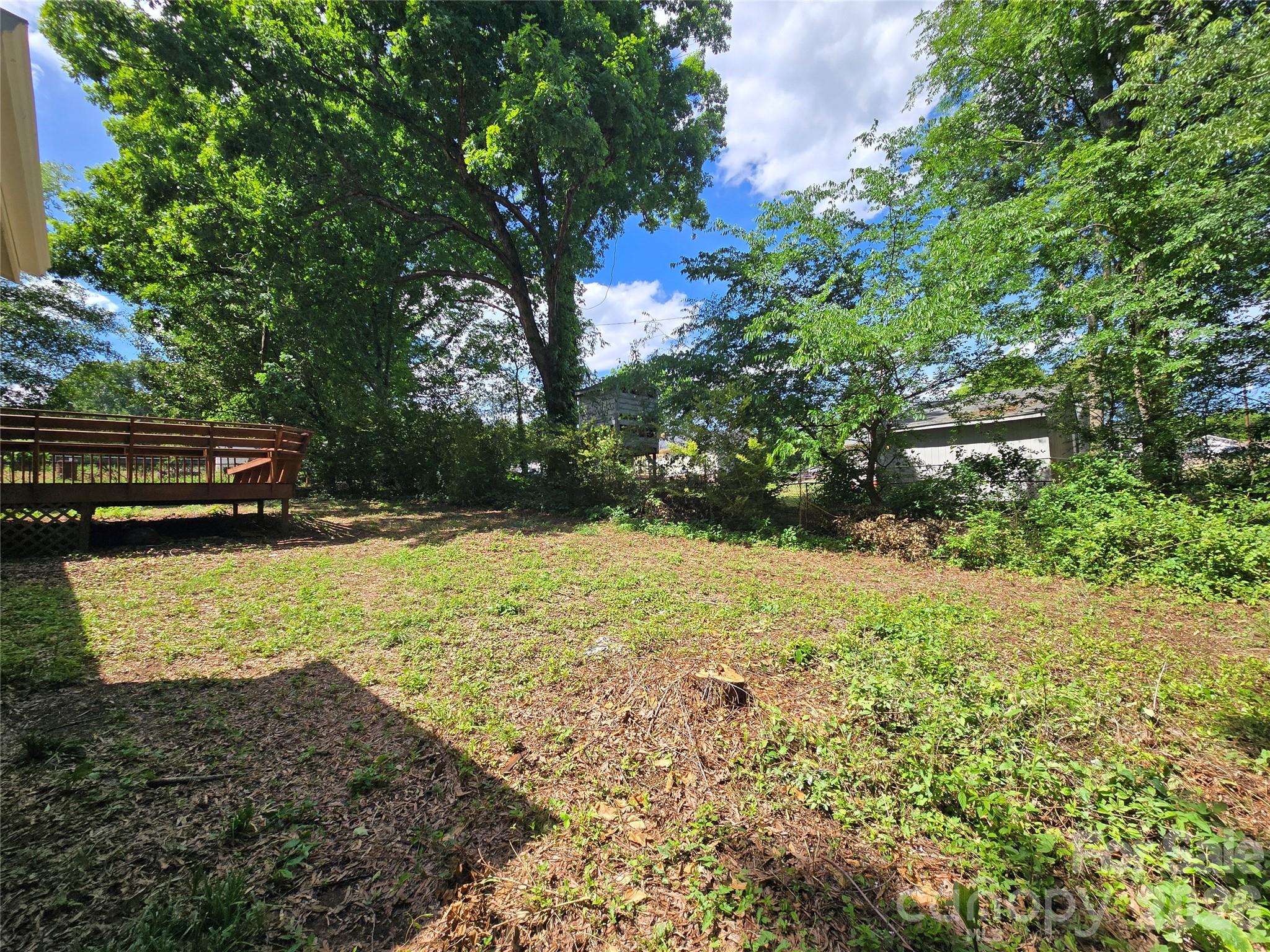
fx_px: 477
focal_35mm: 13
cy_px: 476
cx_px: 635
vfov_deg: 89.9
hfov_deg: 106.2
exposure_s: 1/1597
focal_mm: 2.2
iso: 50
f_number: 2.2
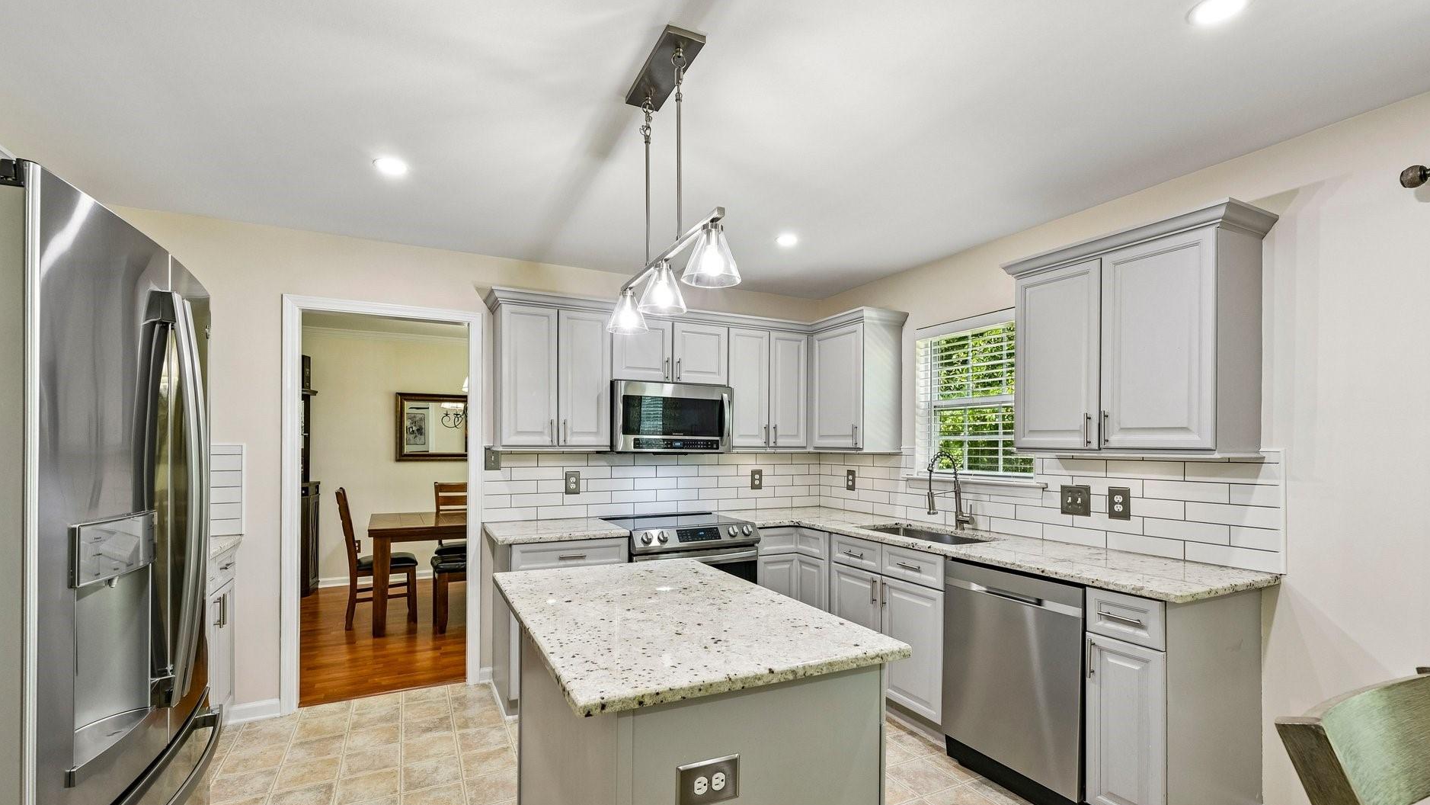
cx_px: 718
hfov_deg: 99.4
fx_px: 607
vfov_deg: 66.9
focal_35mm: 16
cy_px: 446
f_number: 8
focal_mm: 14
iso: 200
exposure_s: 1/15
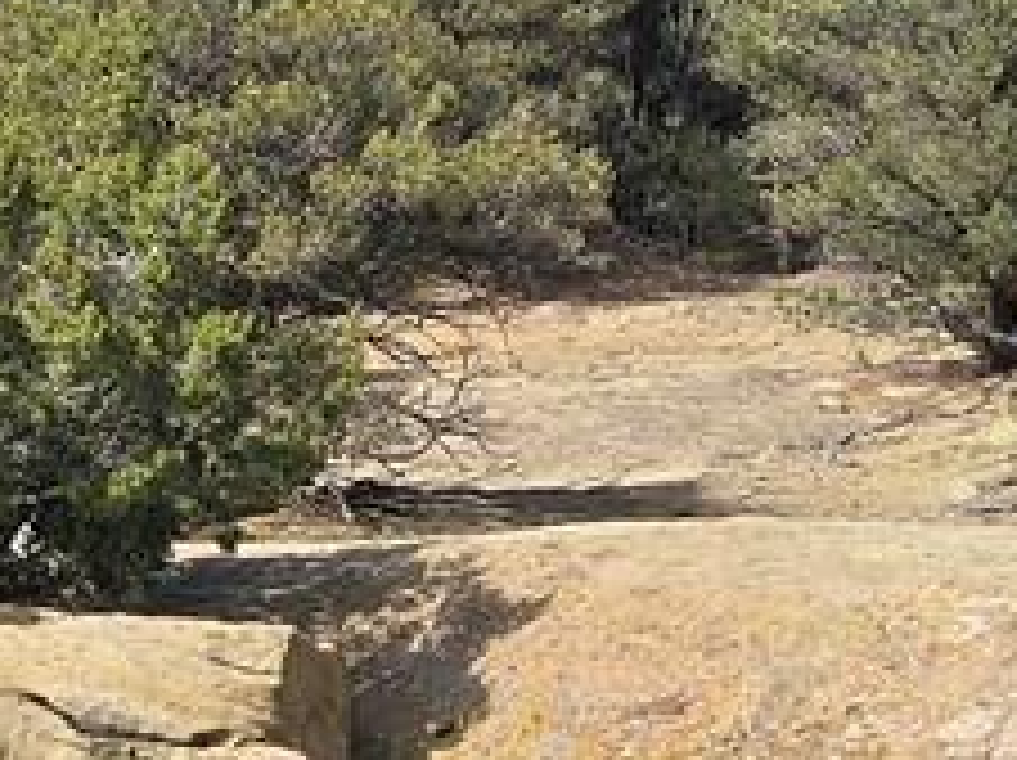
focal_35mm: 163
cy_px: 1129
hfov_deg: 12.1
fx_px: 4784
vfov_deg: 8.9
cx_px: 414
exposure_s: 1/781
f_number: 1.7
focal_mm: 6.3
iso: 12
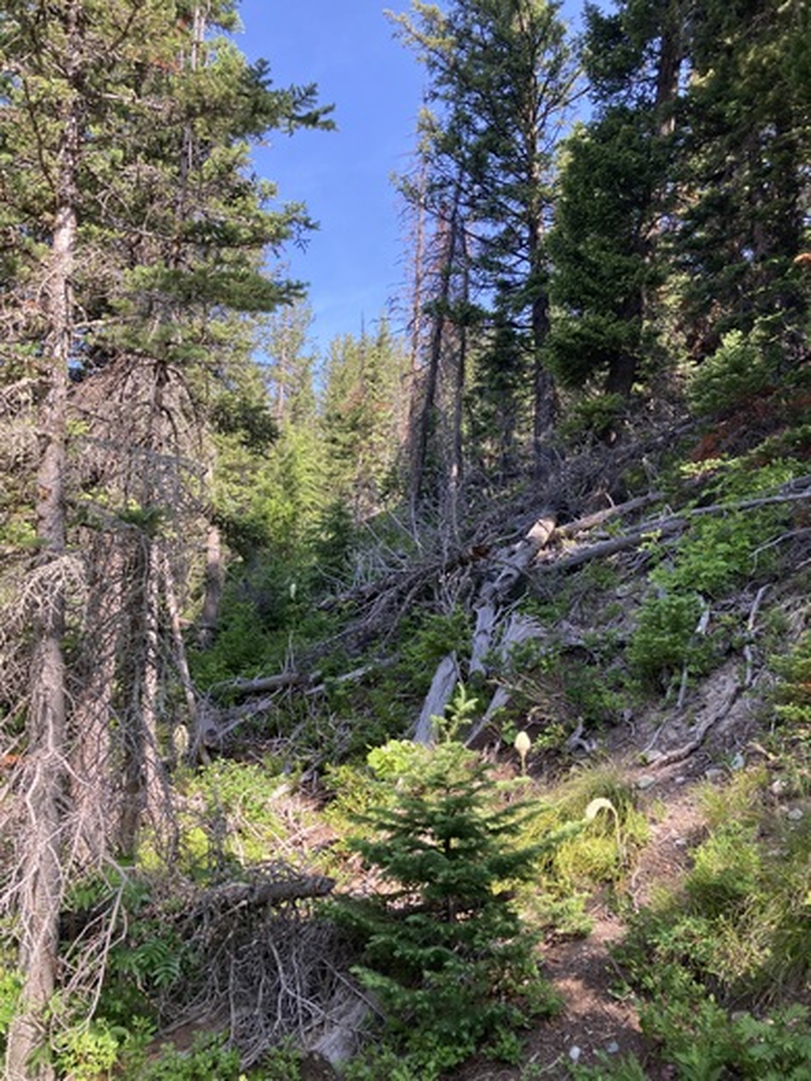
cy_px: 540
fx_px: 875
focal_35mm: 28
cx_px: 406
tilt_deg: +17.7
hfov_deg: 49.7
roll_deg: +0.0
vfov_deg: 63.4
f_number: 1.8
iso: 20
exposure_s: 1/242
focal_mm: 3.99
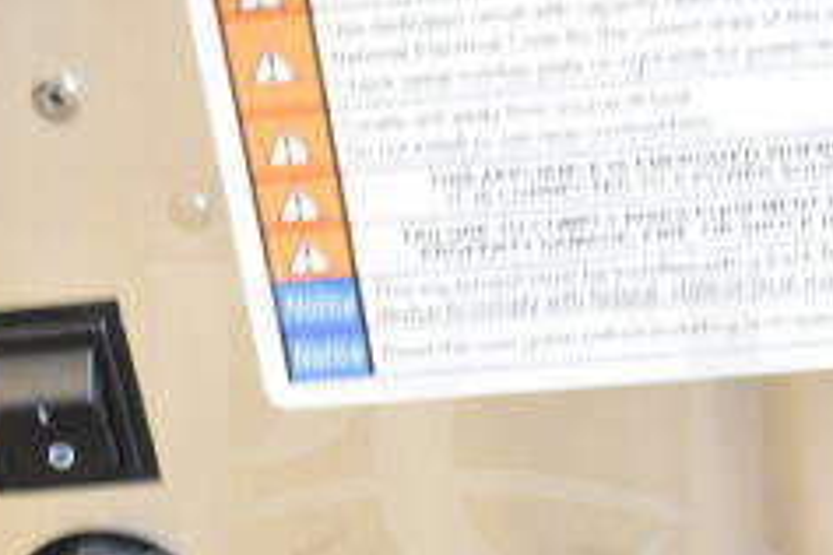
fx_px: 2684
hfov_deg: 17.6
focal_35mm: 116
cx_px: 457
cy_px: 543
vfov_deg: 11.7
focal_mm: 30
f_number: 4.2
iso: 2500
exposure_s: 1/50
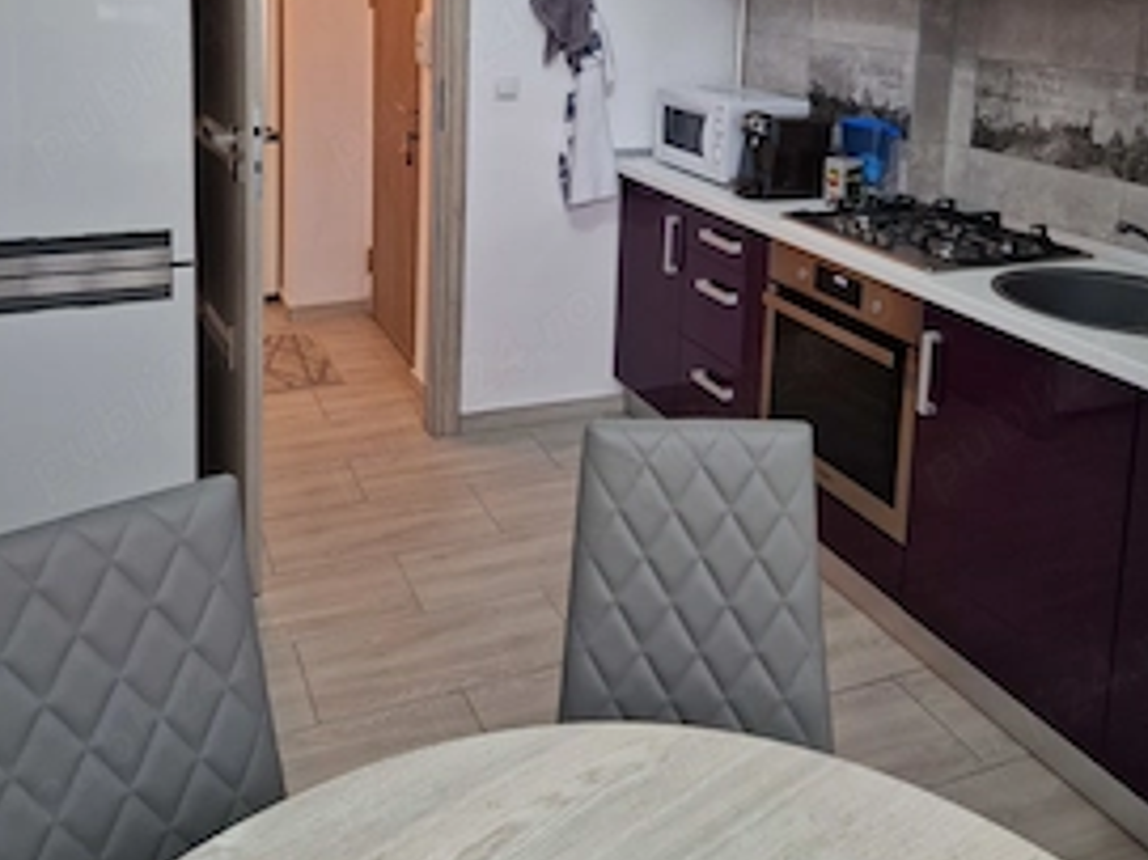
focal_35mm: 34
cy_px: 136
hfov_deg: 53.9
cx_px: 610
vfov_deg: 39.6
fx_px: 1127
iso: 200
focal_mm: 5.4
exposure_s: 1/100
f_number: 1.8
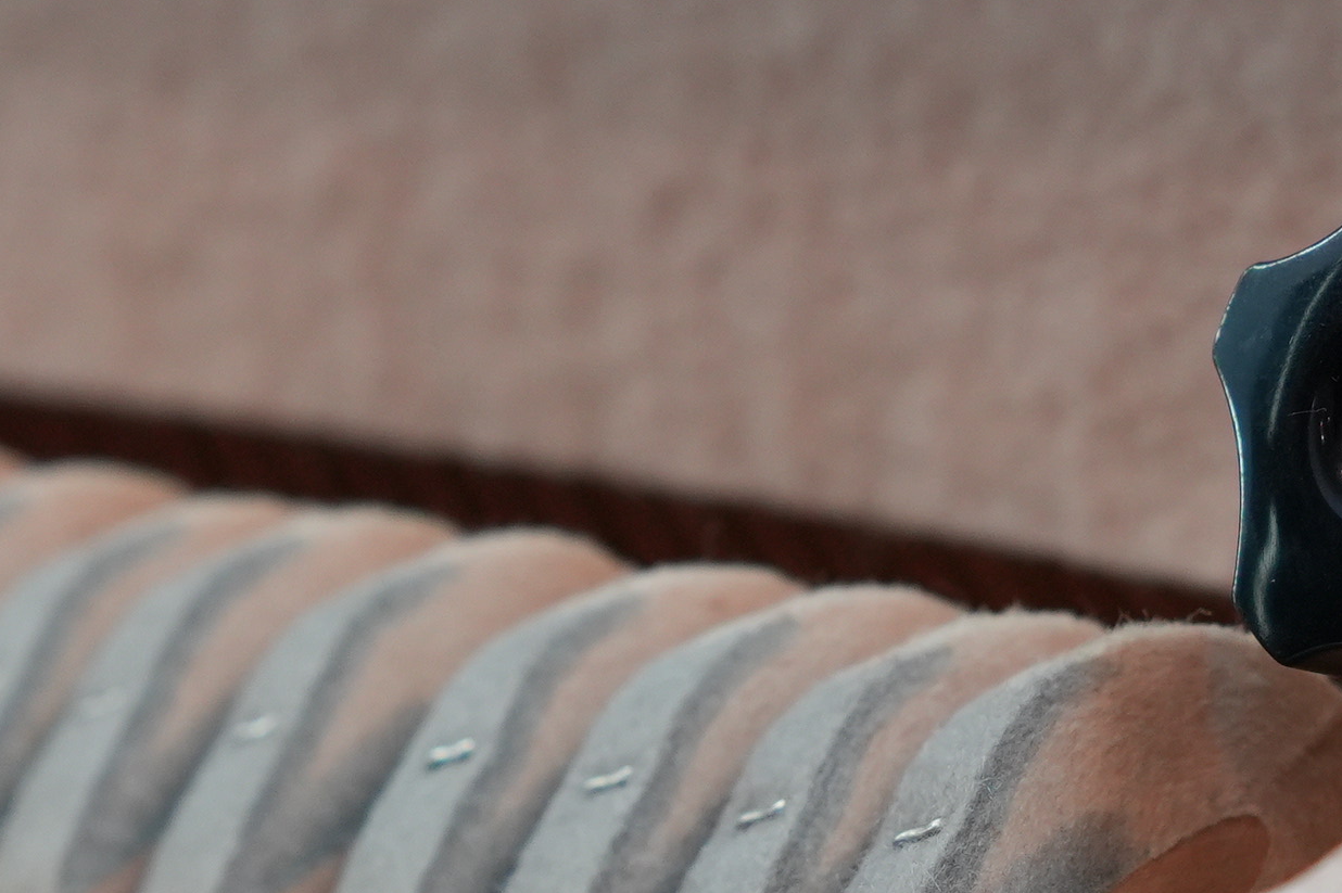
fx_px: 8524
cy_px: 127
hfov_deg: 9.0
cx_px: 374
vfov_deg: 6.0
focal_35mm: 229
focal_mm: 43
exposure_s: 1/80
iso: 640
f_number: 4
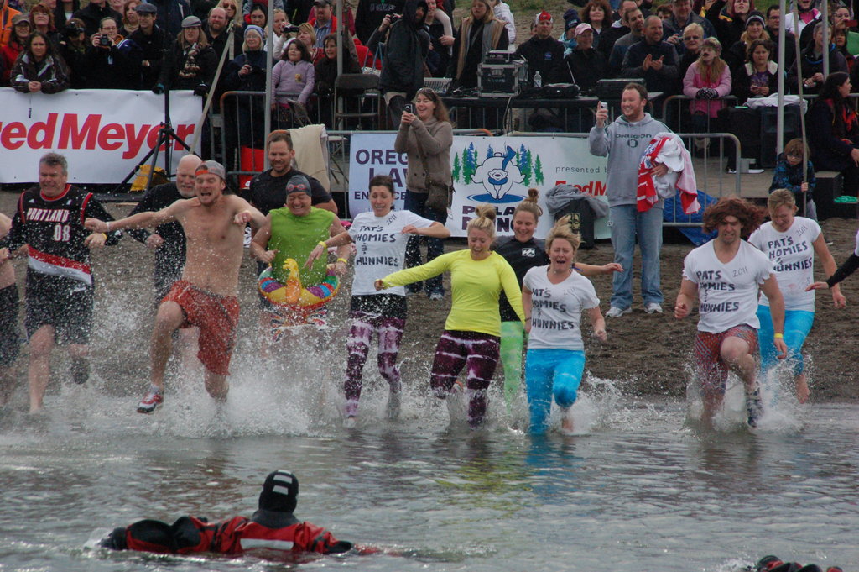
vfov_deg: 6.8
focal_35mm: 202
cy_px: 286
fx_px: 4828
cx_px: 430
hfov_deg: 10.2
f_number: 7.1
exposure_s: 1/800
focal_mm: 135
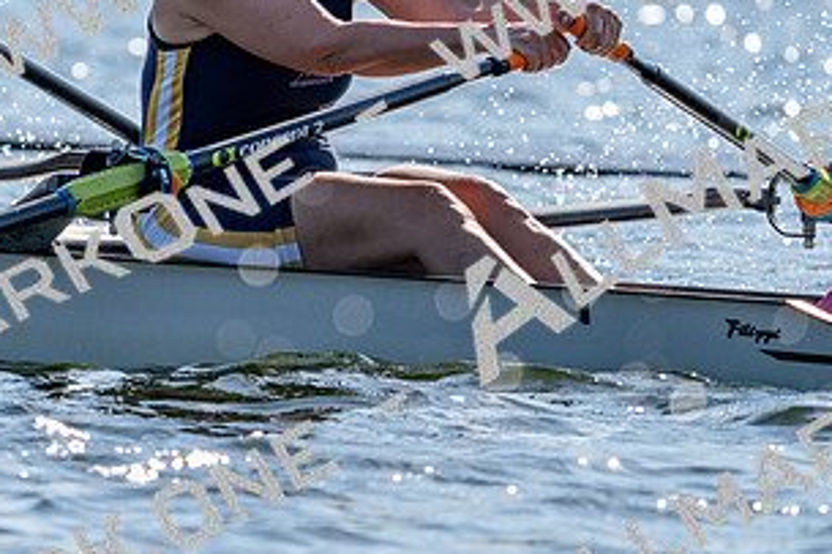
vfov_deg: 2.4
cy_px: 127
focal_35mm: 582
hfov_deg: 3.5
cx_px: 232
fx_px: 13443
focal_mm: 306
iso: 250
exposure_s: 1/1600
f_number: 6.3
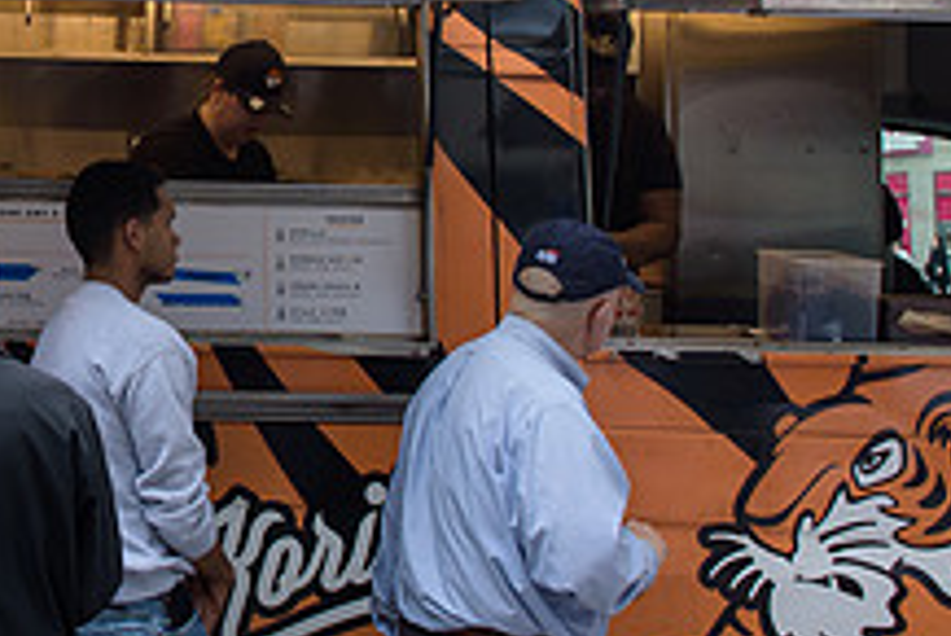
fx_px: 1692
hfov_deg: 29.3
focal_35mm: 64
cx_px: -9
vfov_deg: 20.9
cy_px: 90
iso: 200
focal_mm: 24
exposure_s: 1/250
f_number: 4
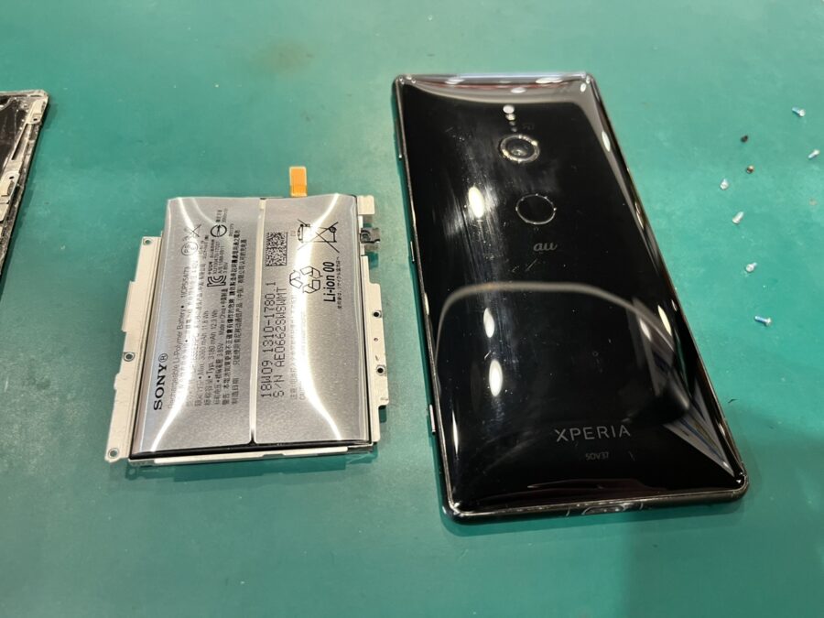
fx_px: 619
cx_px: 412
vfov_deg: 53.1
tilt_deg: -56.6
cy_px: 309
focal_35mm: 26
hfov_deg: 67.3
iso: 125
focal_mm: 5.1
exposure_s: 1/50
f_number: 1.6
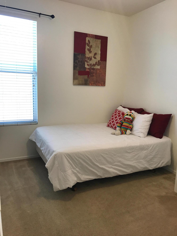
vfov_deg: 63.4
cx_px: 88
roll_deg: -2.6
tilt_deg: -8.2
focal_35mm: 28
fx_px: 191
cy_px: 118
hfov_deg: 49.7
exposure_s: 1/30
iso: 20
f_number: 1.8
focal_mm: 3.99
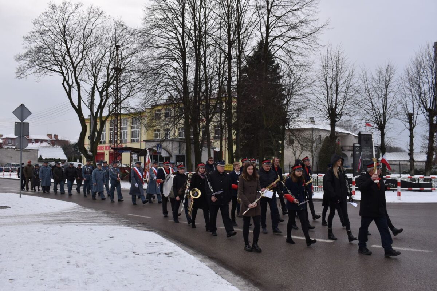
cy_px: 146
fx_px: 401
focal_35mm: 33
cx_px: 218
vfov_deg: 40.0
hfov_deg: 57.2
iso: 220
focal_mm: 22
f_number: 8
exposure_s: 1/250
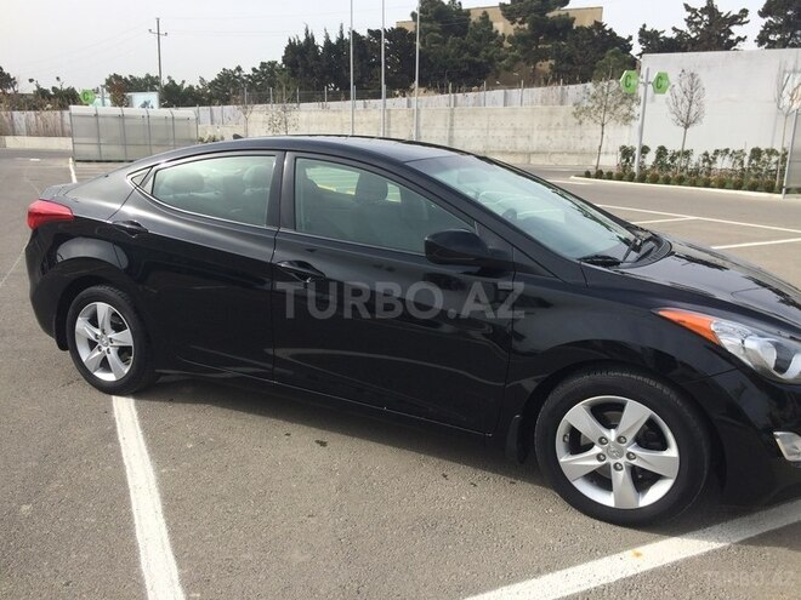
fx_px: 671
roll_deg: -0.5
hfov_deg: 61.7
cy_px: 300
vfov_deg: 48.2
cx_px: 400
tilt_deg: -13.9
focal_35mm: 29
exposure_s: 1/1414
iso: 32
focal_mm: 4.15
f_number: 2.2
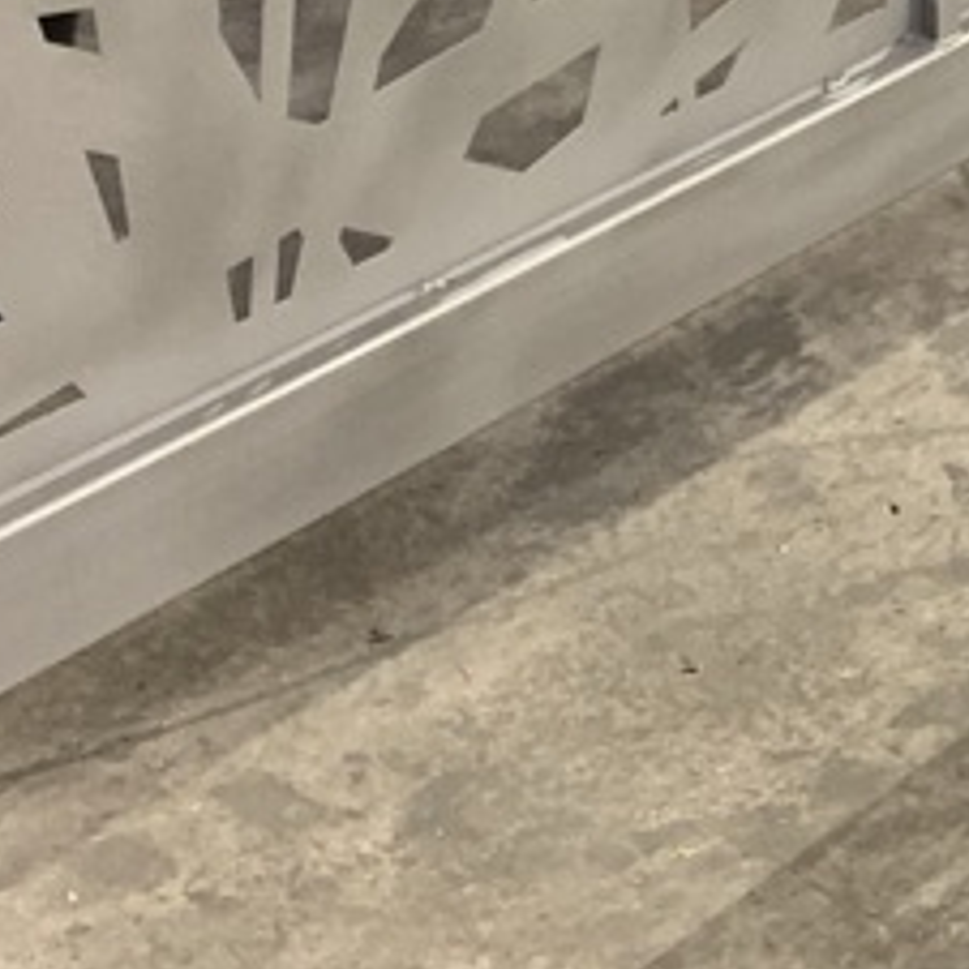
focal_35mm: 122
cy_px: -900
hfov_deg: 13.9
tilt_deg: -5.8
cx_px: 1183
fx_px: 3864
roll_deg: +0.0
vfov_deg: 12.7
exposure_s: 1/50
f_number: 1.8
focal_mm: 4.25
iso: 100
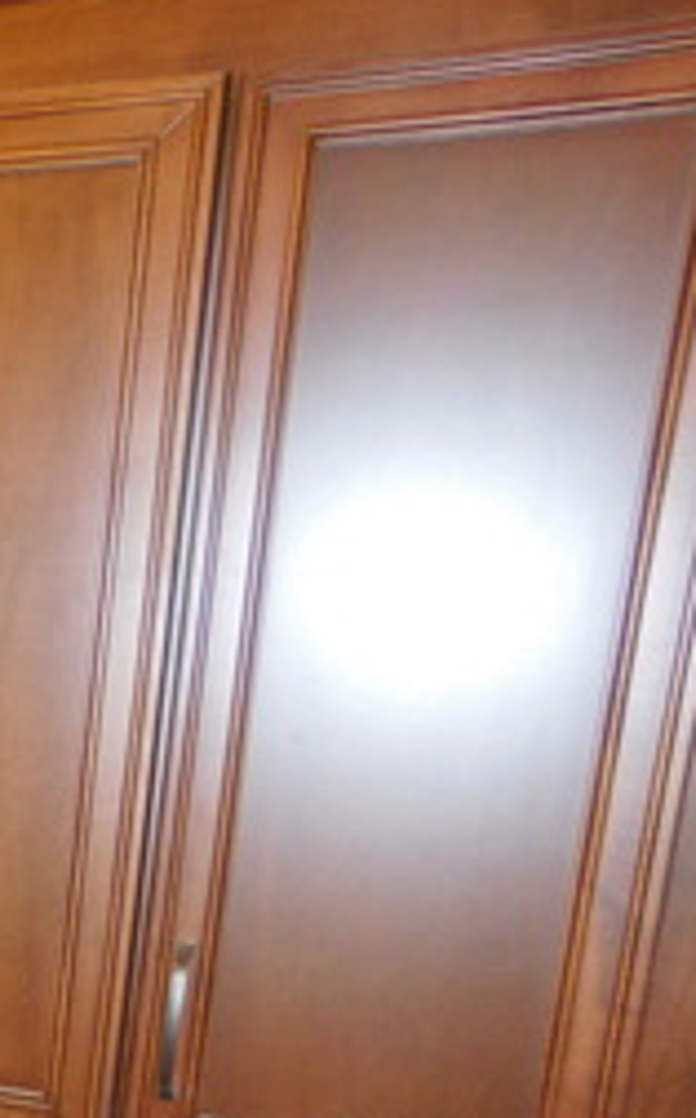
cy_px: 1003
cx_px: -692
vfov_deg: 31.5
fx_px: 1886
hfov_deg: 16.2
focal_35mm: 62
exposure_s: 1/30
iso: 200
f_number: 3
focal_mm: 4
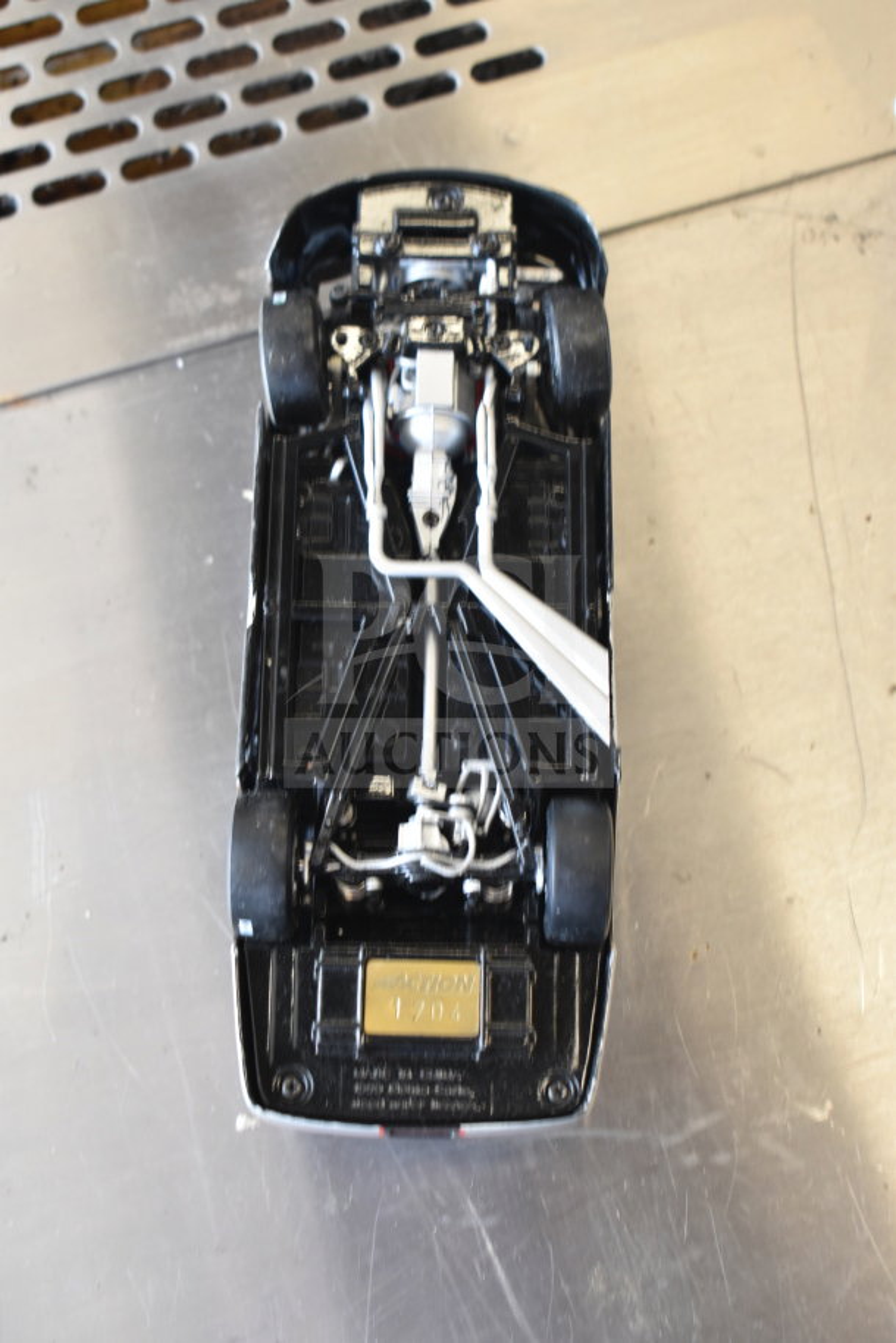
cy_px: 672
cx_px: 448
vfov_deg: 35.1
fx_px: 2128
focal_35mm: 57
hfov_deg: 23.8
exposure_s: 1/60
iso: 900
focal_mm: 38
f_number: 4.8
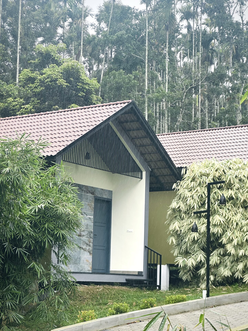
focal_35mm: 77
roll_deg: -2.6
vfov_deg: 25.3
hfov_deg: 19.1
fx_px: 736
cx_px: 124
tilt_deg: +7.9
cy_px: 166
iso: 32
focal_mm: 9
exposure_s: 1/99
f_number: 2.8
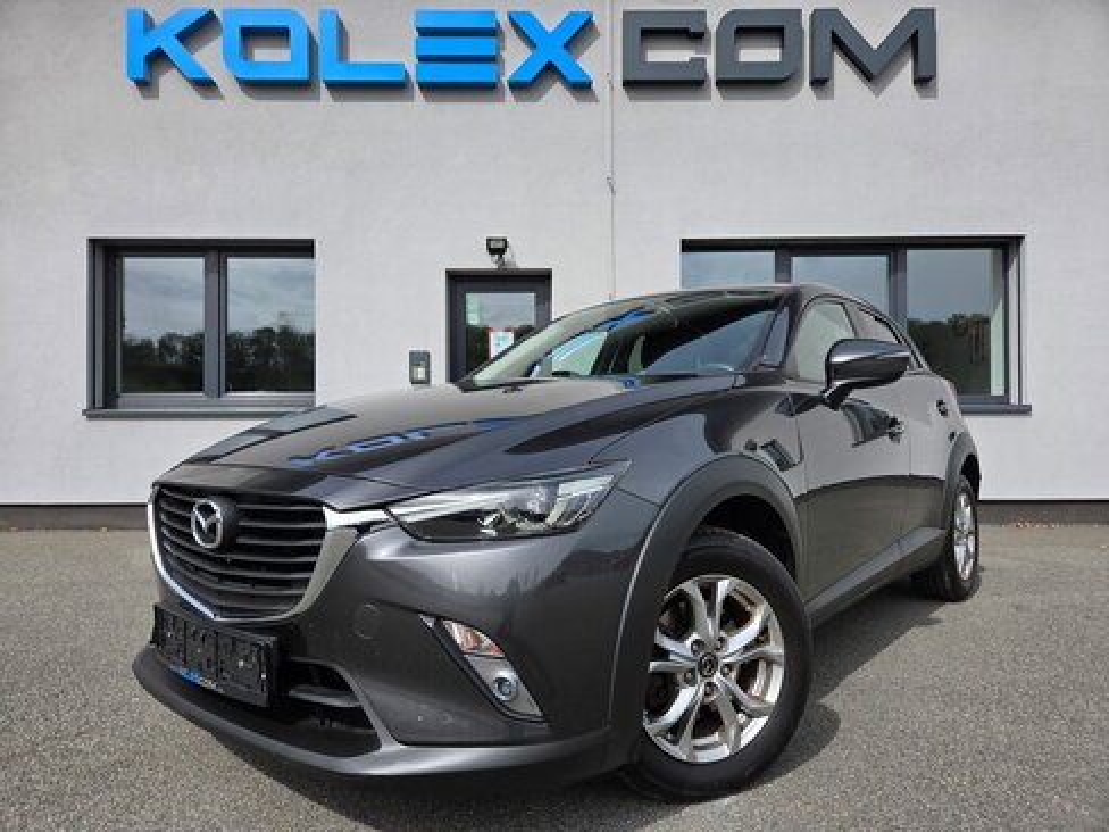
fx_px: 737
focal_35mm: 23
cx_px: 554
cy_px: 416
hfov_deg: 73.9
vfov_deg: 58.9
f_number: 1.8
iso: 80
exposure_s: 1/3977
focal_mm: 5.4
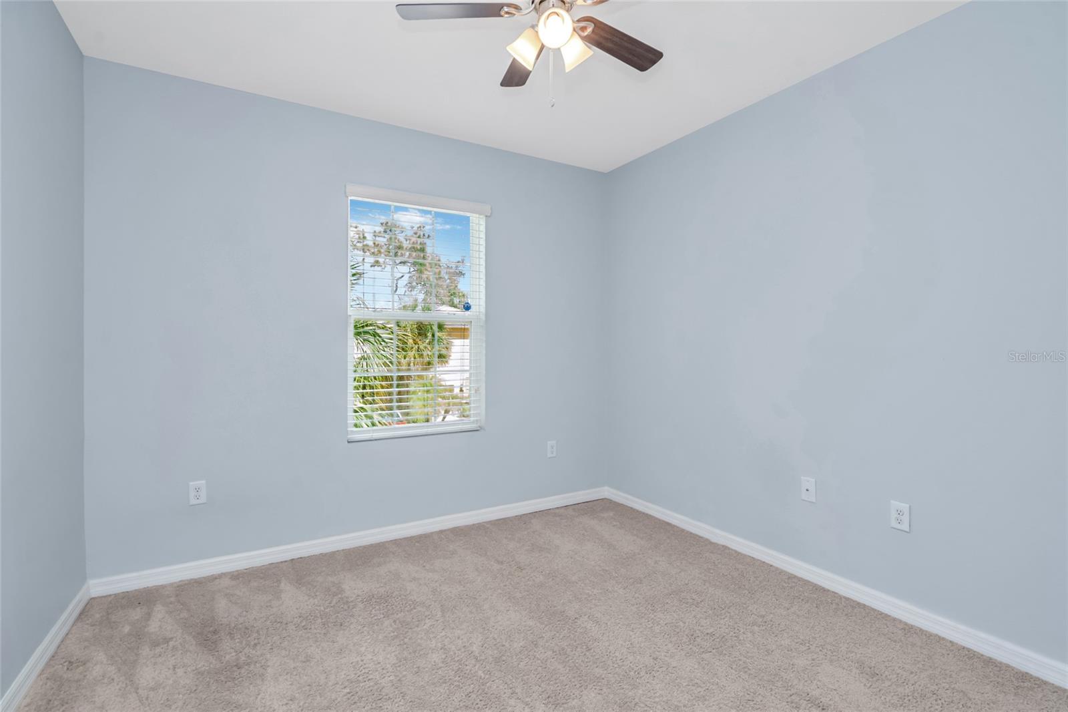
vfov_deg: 73.7
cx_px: 534
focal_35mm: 16
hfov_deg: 96.7
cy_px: 356
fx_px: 475
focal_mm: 16
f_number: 6.7
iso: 400
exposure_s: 1/60
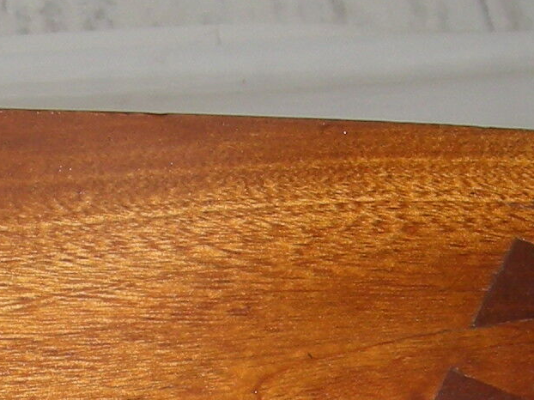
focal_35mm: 173
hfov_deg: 11.3
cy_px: 771
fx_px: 2668
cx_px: 3
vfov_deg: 8.2
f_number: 2.8
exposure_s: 1/53.1
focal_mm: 5.7
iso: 50
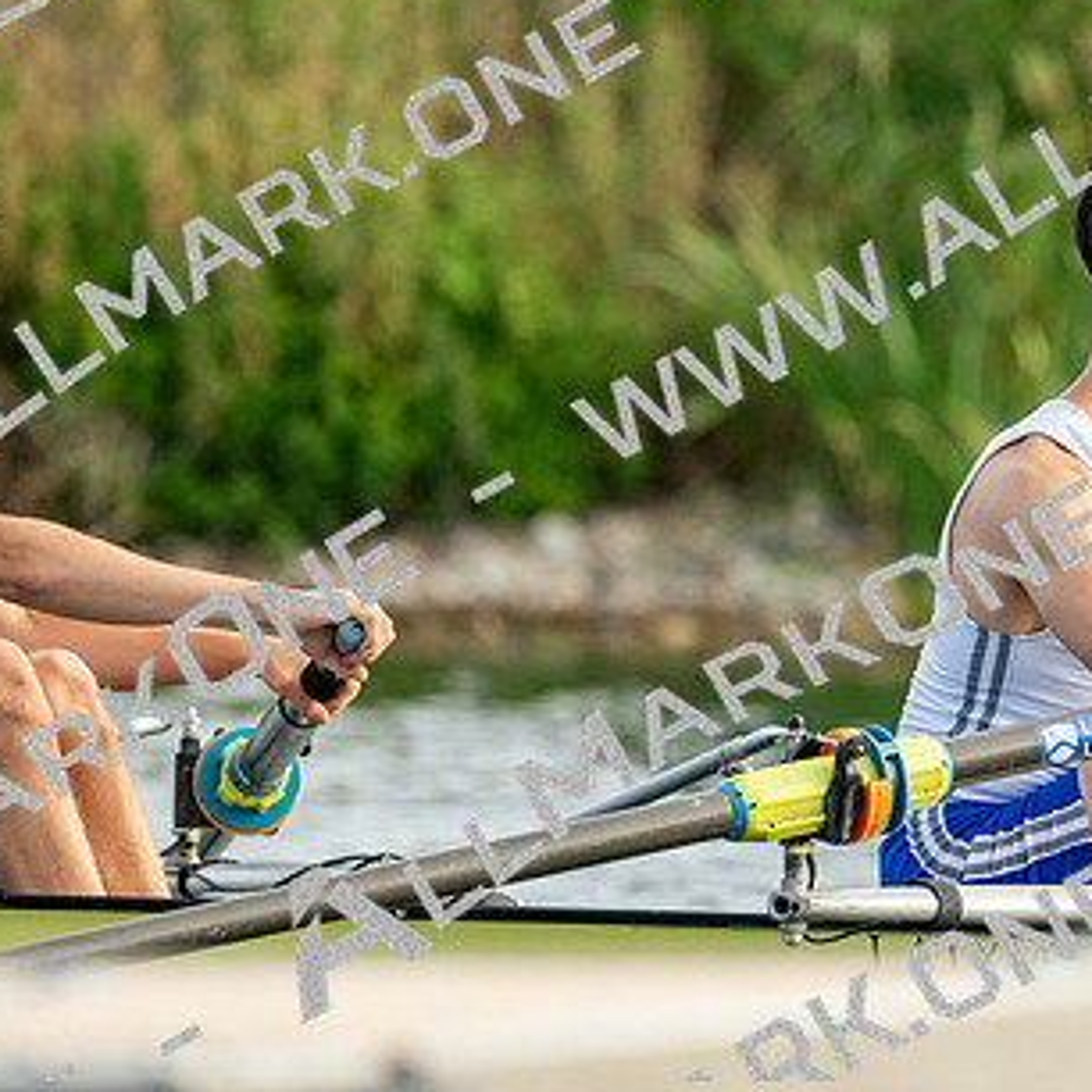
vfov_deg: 1.8
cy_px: 469
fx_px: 34548
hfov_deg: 1.8
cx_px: 1013
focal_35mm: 968
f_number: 4.5
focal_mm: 400
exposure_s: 1/2500
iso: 1100
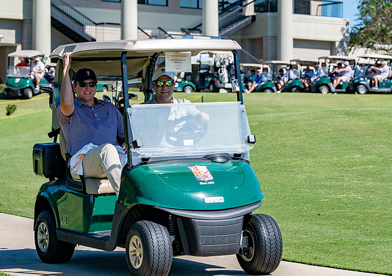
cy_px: 93
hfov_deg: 12.9
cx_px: 242
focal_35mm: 157
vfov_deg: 9.1
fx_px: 1739
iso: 125
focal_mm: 112
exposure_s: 1/640
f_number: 5
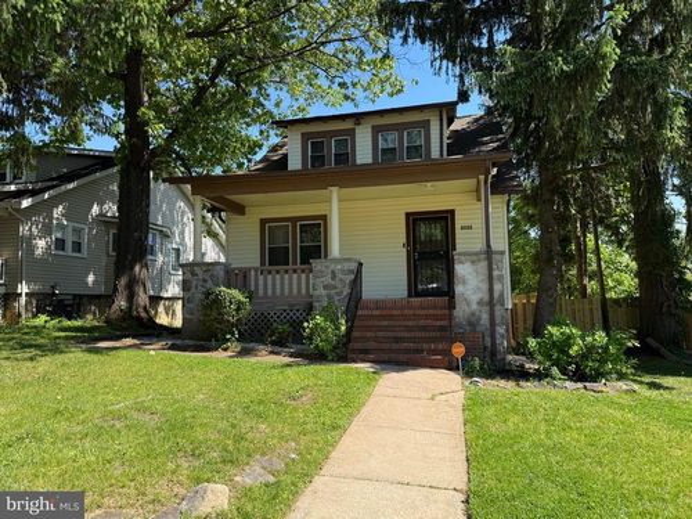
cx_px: 346
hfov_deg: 71.6
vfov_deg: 56.8
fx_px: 480
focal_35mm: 24
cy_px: 260
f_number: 1.78
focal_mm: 6.76
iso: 80
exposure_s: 1/1493
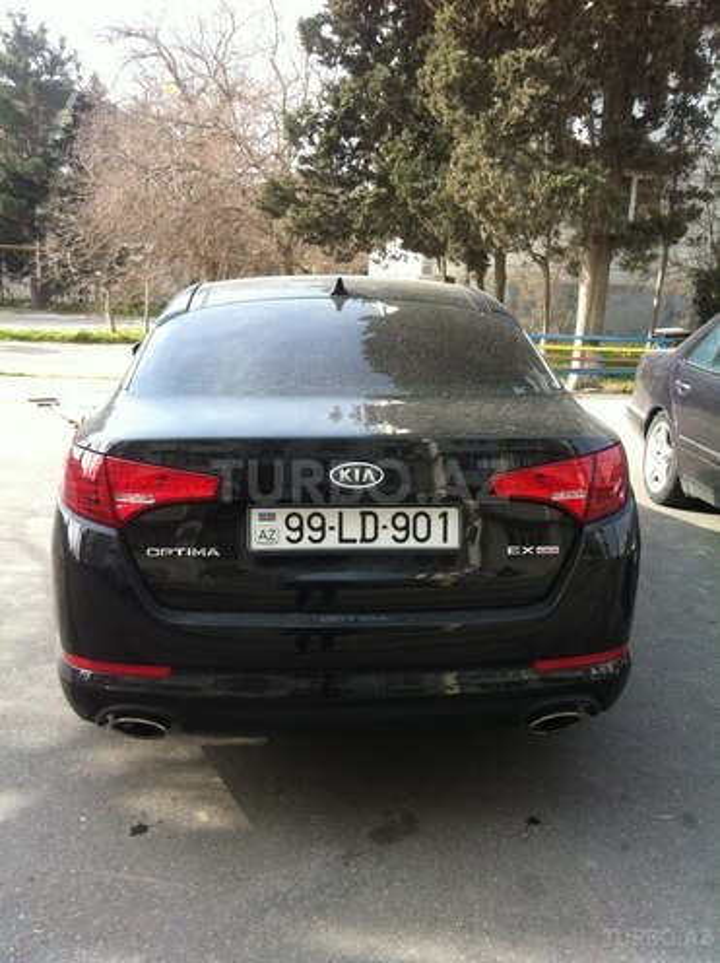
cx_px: 360
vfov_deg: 52.7
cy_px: 482
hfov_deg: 40.6
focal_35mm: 35
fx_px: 972
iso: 80
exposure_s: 1/293
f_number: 2.8
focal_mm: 3.85
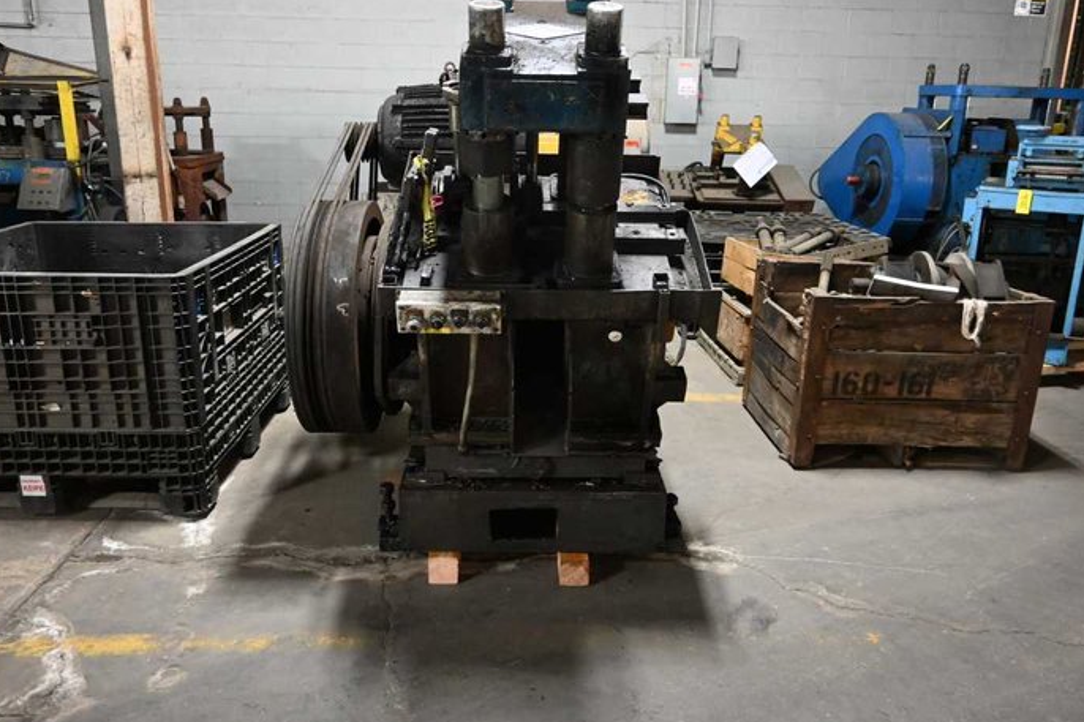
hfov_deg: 65.5
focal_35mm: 28
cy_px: 333
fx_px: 843
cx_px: 537
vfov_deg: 46.3
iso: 5000
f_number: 3.5
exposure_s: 1/60
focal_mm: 16
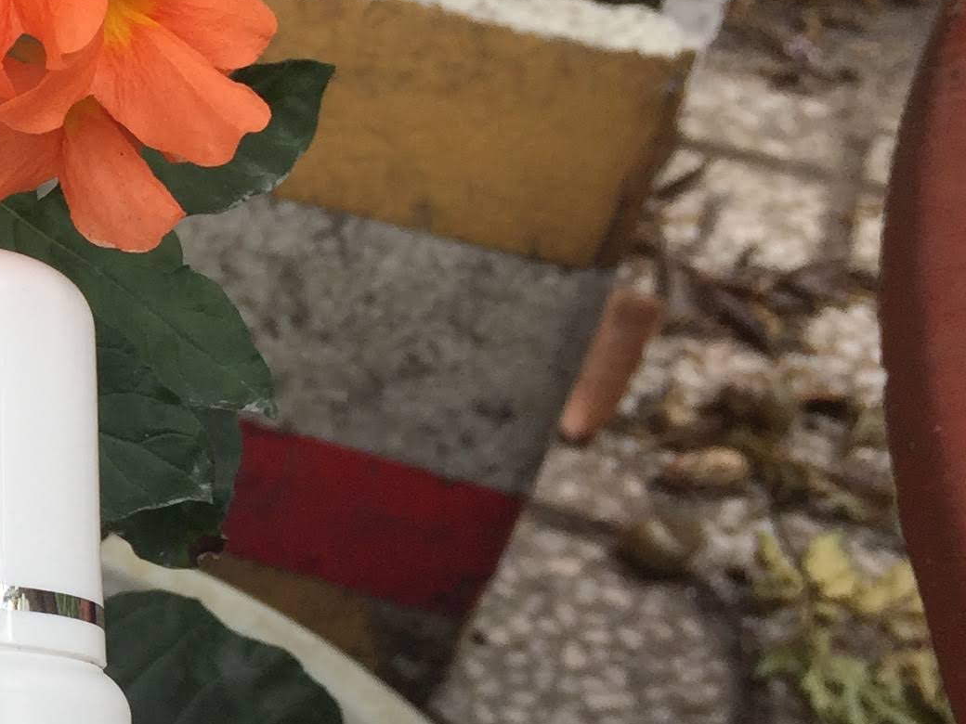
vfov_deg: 16.2
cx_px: -490
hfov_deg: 18.9
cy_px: 425
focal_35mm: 91
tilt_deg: -39.3
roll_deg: -1.3
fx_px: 2539
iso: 32
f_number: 2.2
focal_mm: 4.15
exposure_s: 1/306
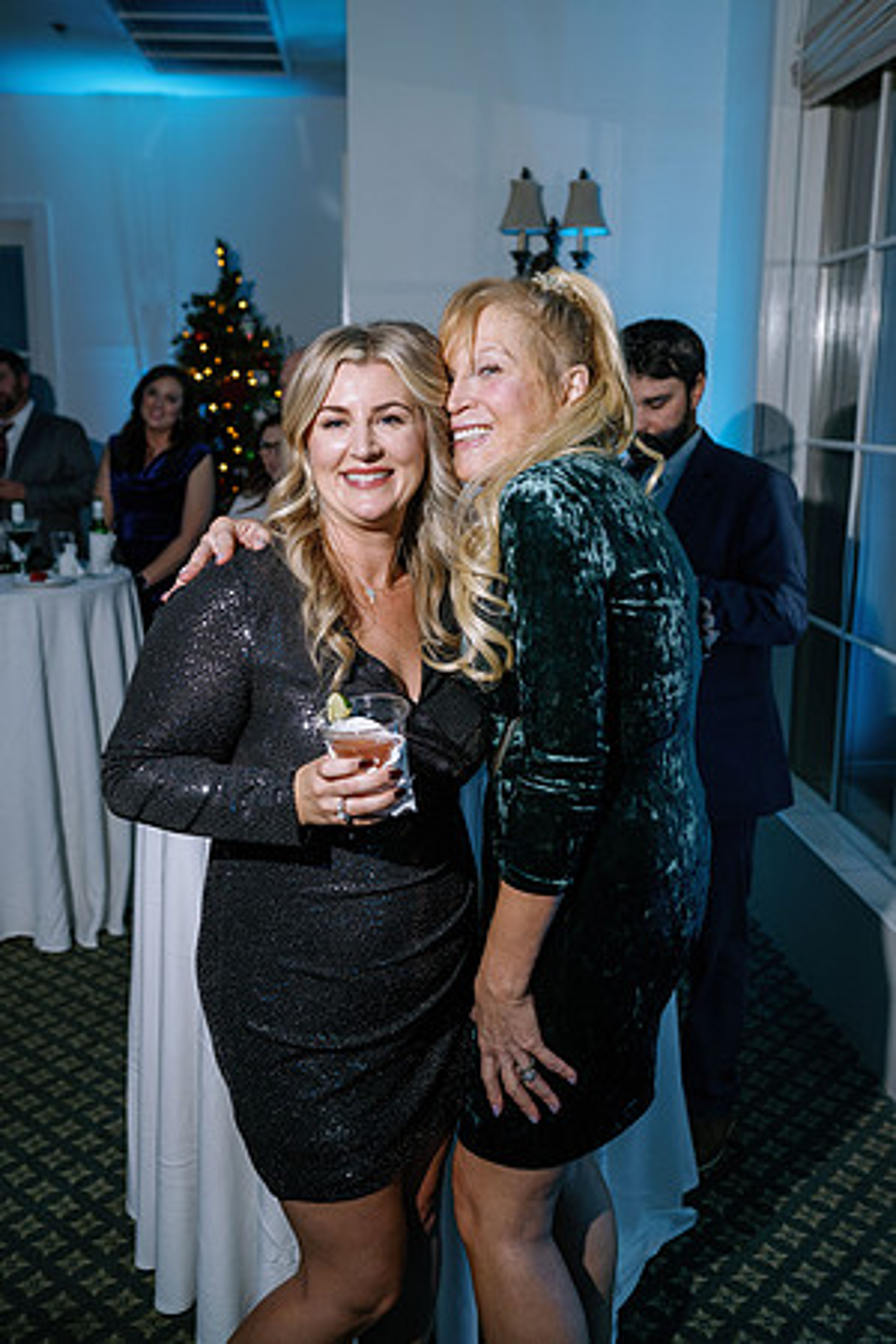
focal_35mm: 35
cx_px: 448
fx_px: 1307
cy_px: 672
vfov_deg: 54.4
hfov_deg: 37.9
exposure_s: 1/125
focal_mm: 35
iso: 800
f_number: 4
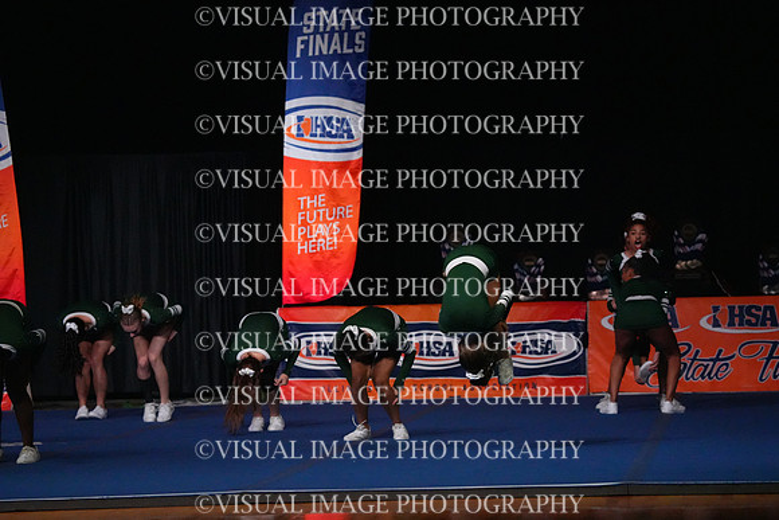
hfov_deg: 12.1
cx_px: 390
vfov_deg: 8.1
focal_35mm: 170
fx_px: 3679
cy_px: 260
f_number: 5.6
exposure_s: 1/1250
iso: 16000
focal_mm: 170
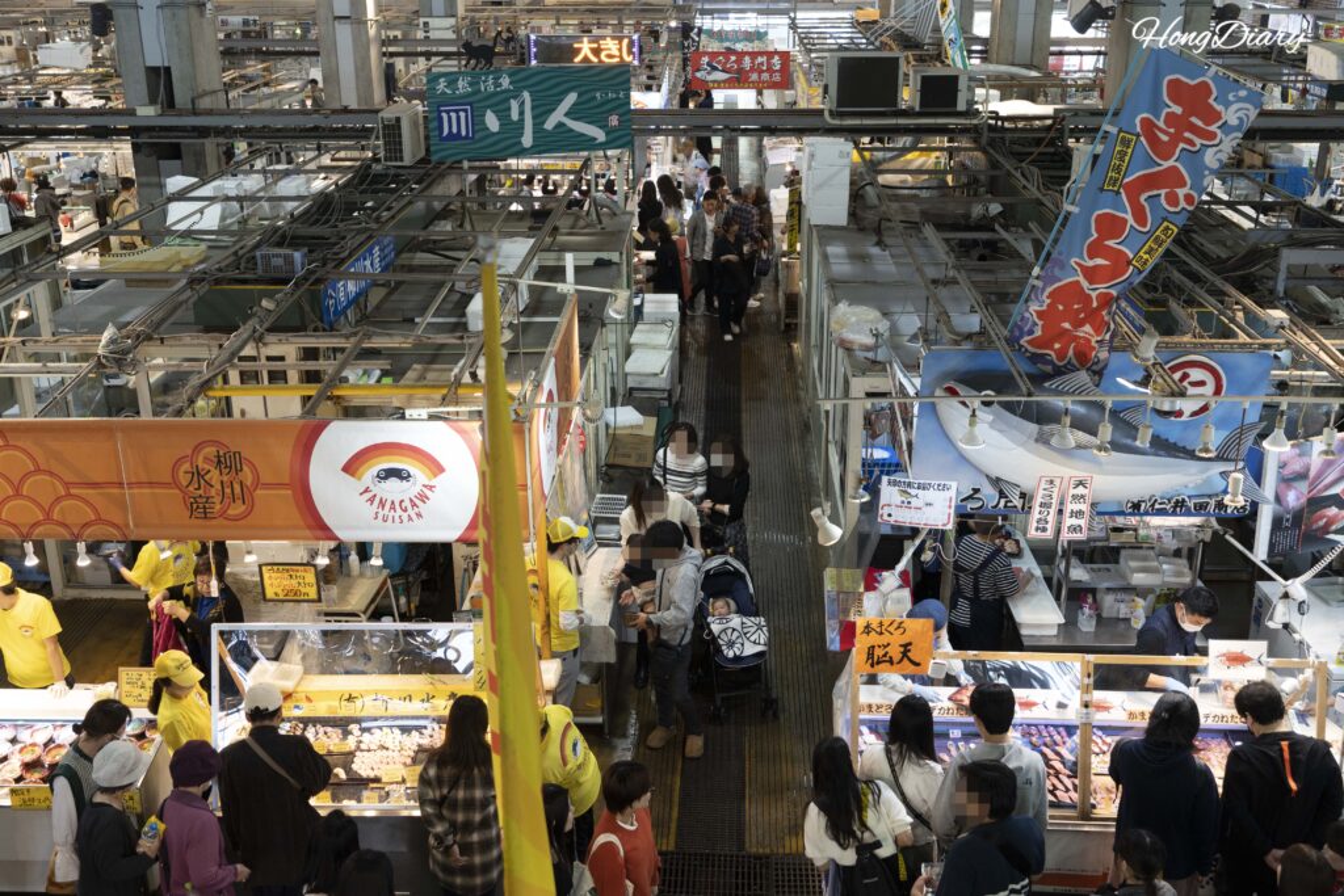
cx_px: 672
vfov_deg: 35.1
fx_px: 1419
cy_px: 448
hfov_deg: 50.7
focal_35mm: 38
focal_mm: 38
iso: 1250
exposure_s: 1/160
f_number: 5
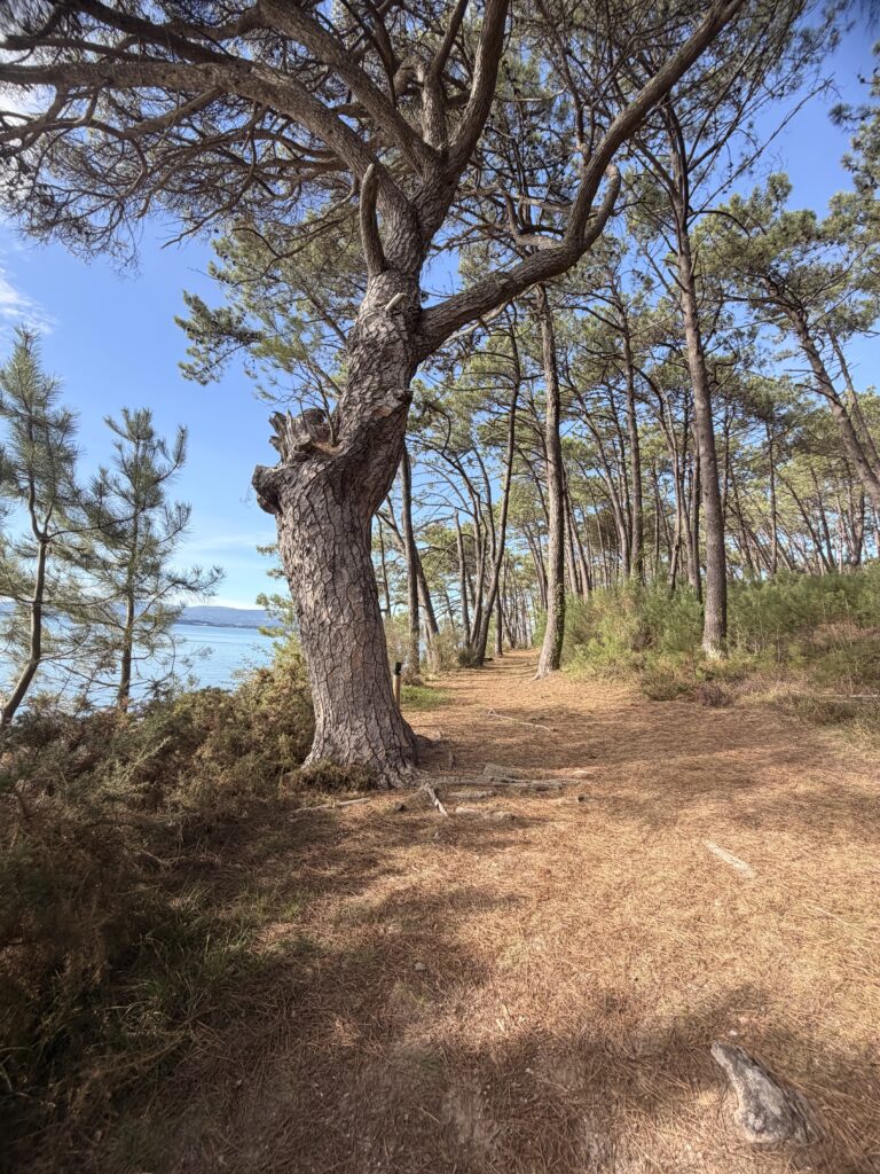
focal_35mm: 14
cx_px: 440
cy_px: 587
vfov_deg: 102.1
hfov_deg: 85.7
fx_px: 475
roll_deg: -1.8
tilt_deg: +6.9
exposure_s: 1/502
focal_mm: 2.22
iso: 50
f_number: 2.2
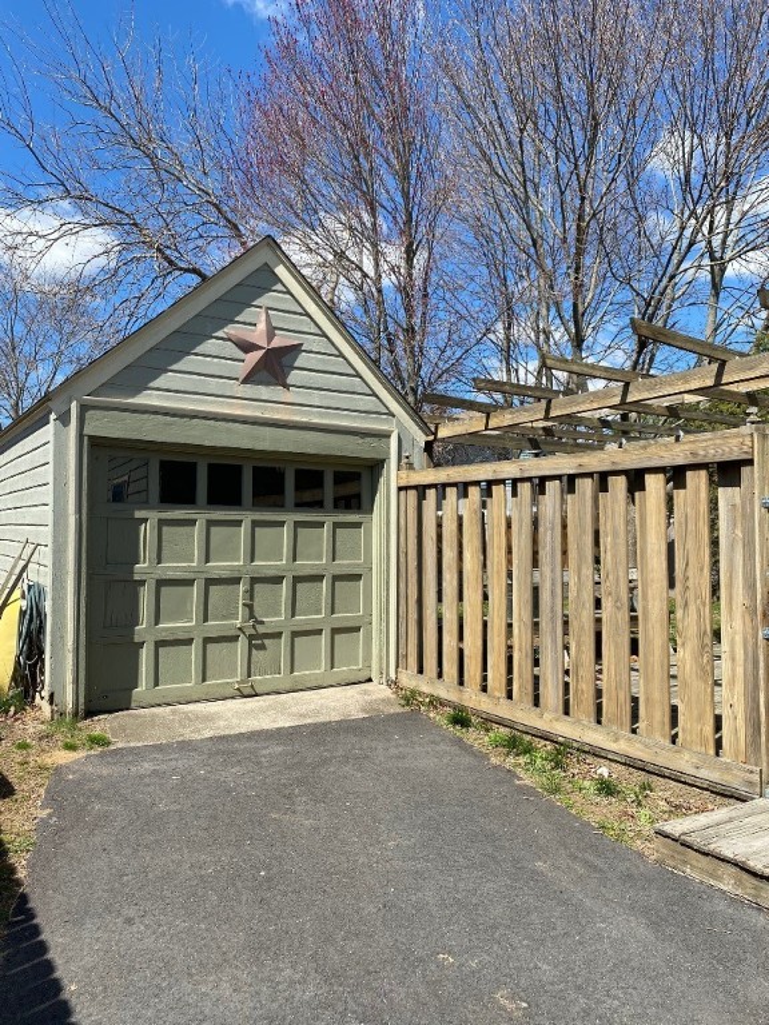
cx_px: 384
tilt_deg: +4.6
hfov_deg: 53.1
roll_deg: -0.8
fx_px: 770
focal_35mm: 26
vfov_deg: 67.3
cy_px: 512
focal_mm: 4.25
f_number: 1.8
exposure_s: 1/2141
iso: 32
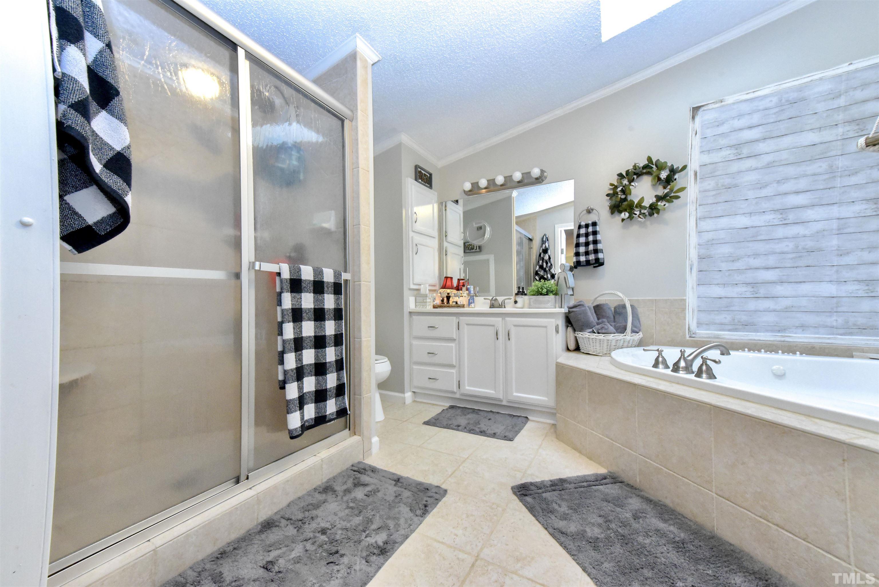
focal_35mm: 14
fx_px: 342
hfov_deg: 104.2
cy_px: 294
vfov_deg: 81.2
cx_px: 440
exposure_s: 1/25
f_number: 11
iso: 11400
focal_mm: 14
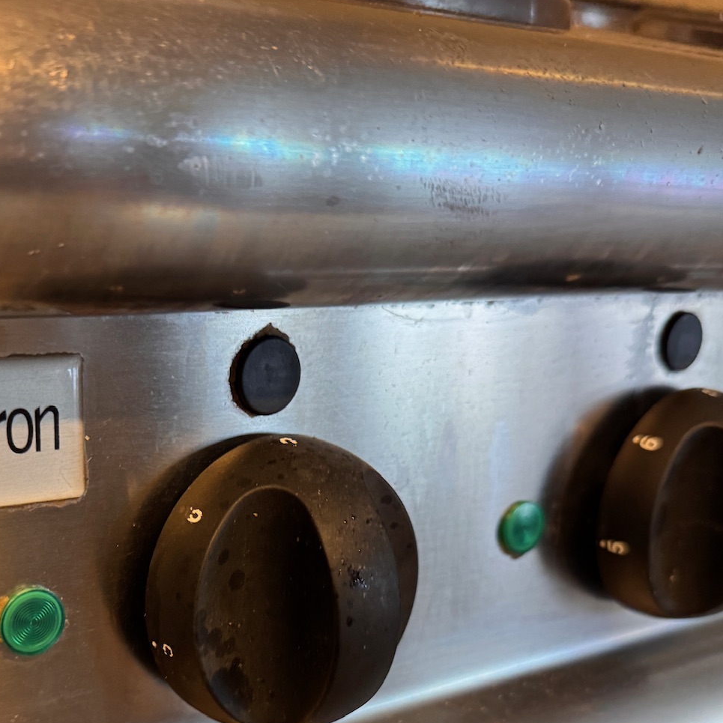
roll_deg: -6.7
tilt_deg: -26.8
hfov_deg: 36.7
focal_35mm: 45
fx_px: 1063
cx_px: 185
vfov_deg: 36.4
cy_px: 572
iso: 500
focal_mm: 6.76
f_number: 1.78
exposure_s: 1/50
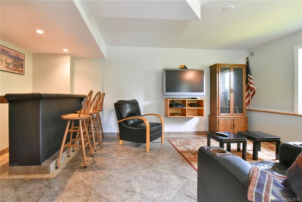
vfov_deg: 73.8
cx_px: 151
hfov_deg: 96.7
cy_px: 101
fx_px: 134
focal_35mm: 16
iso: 4000
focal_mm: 16
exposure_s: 1/125
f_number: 4.5
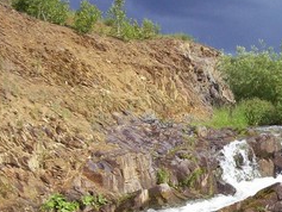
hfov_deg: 24.5
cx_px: 282
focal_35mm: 76
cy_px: 155
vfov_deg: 19.3
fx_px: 619
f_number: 4.8
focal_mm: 6
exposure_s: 1/652
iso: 80
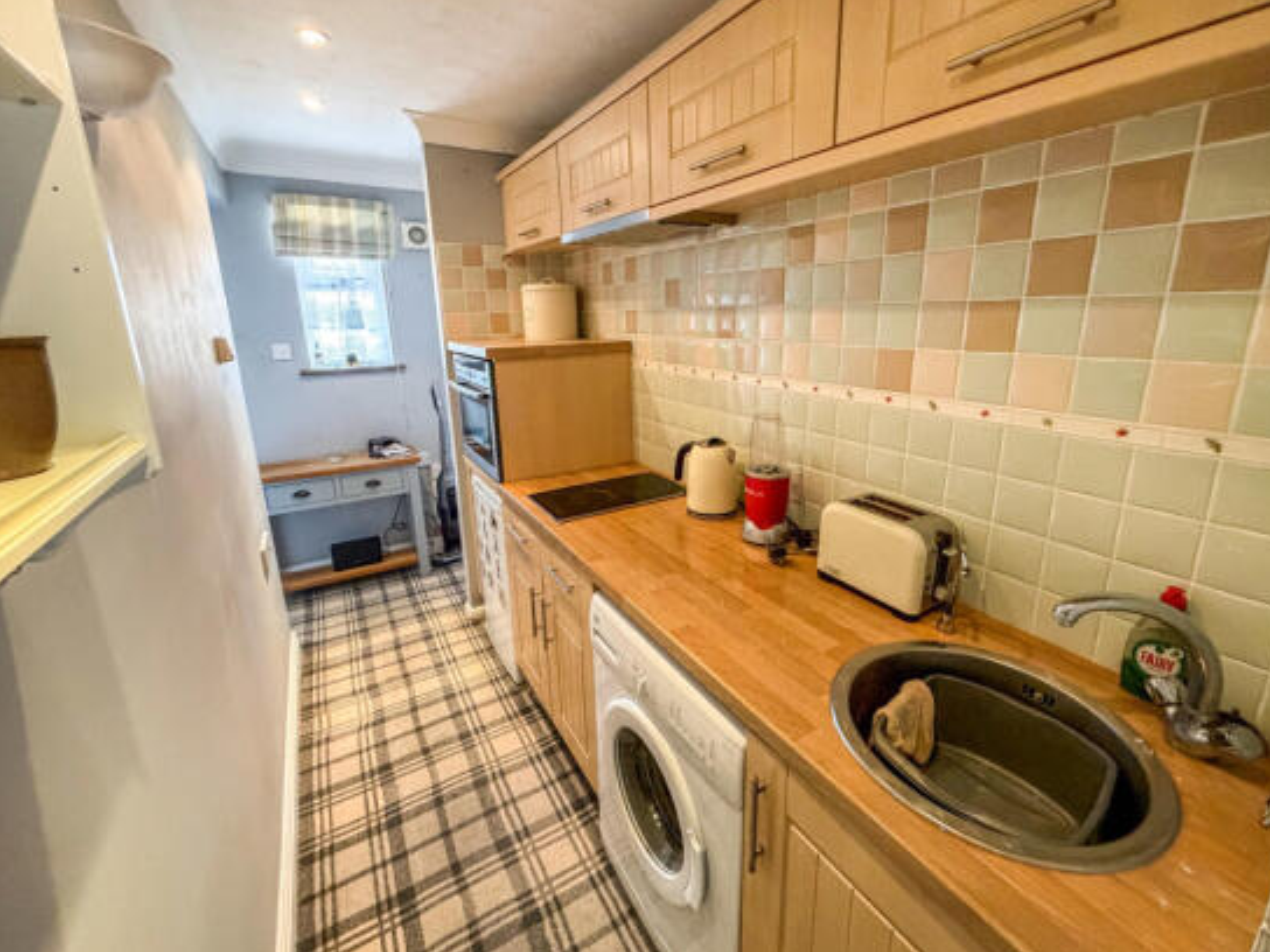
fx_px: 550
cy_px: 447
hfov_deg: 98.1
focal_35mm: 15
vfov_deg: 81.7
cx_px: 657
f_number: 2.2
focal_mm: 2.22
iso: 500
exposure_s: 1/50
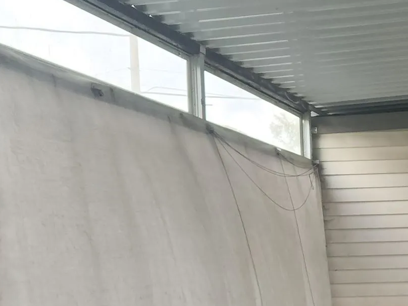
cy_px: 320
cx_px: 568
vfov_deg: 16.5
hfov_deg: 20.1
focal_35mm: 87
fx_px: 1025
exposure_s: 1/60
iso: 64
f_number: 1.8
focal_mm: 5.4
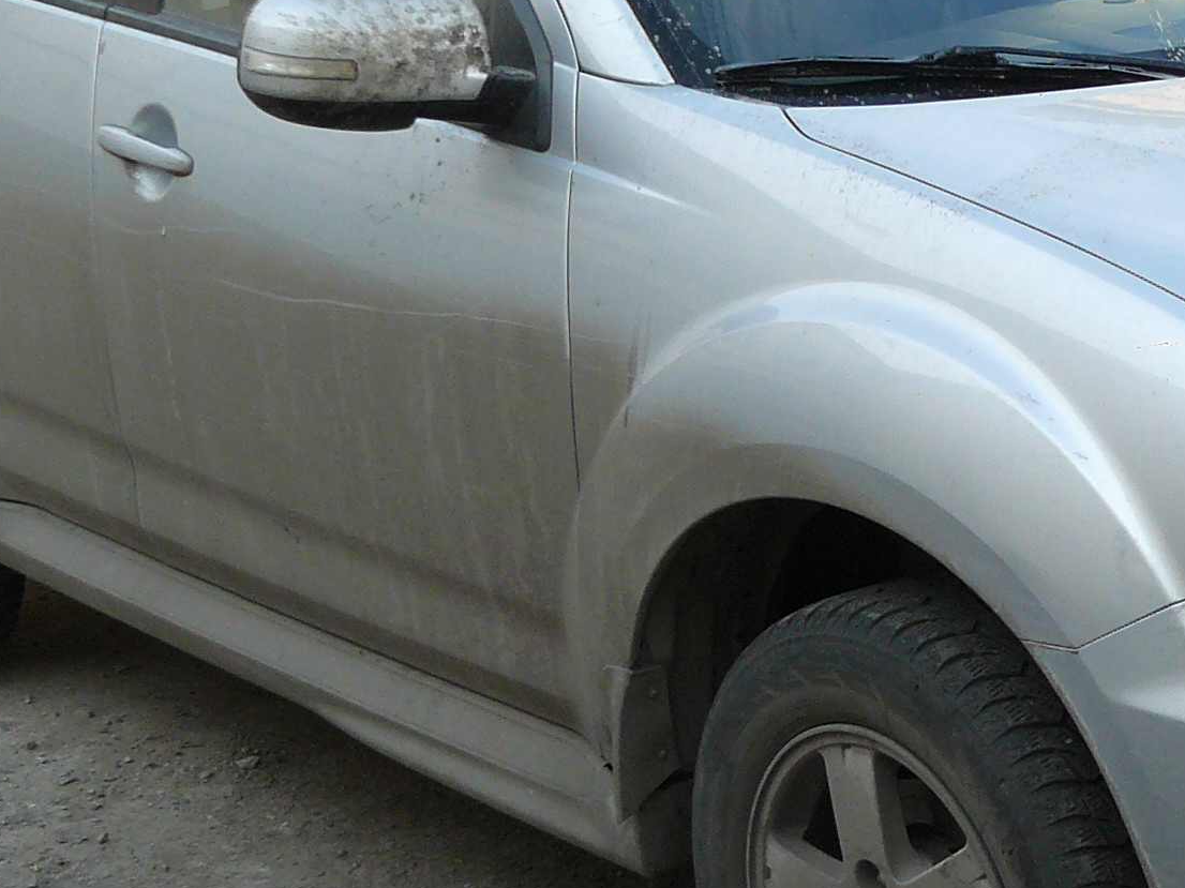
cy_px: 415
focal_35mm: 100
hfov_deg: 19.4
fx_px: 3423
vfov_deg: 14.8
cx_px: 1012
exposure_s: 1/160
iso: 100
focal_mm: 6
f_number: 4
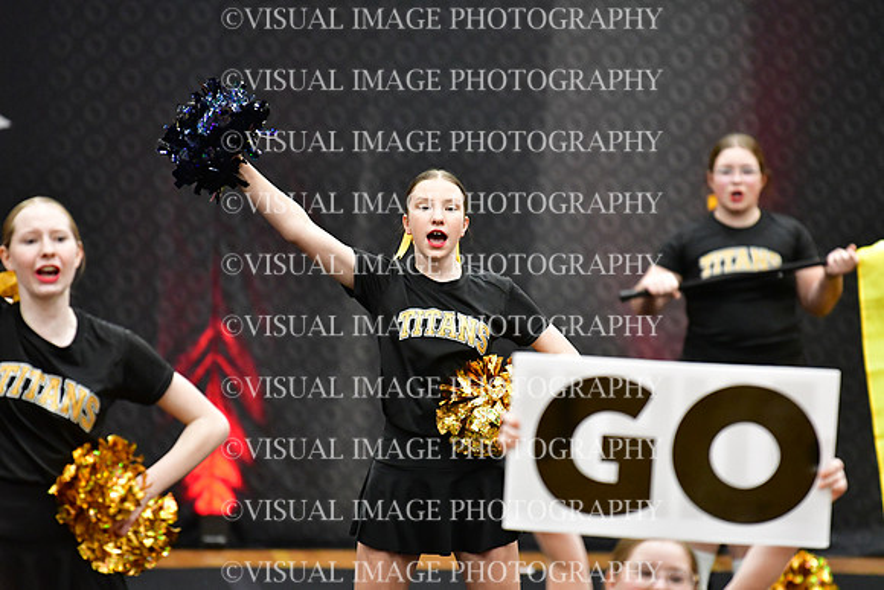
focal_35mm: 300
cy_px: 295
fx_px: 7368
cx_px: 442
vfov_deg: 4.6
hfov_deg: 6.9
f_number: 3.2
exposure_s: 1/500
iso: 5000
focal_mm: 200
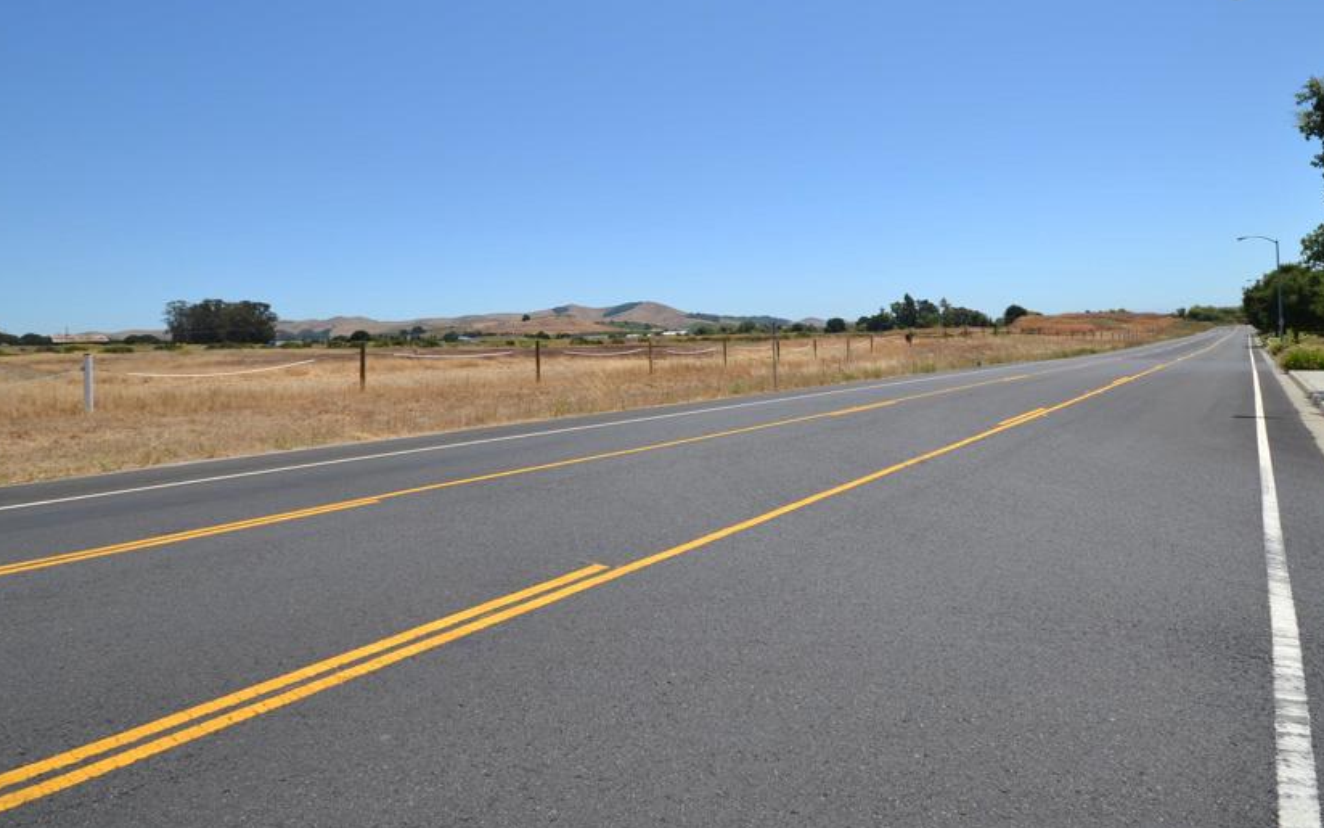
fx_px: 686
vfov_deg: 61.5
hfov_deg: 88.0
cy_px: 318
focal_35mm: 19
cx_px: 651
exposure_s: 1/250
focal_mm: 10
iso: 100
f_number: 8
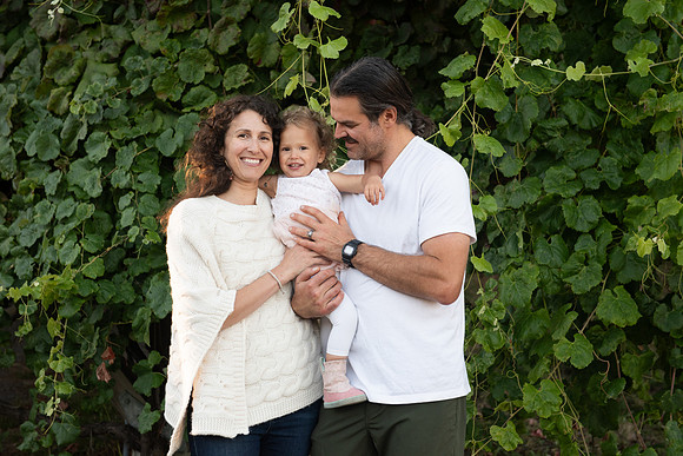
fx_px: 1176
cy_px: 228
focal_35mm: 62
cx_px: 342
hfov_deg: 32.4
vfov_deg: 21.9
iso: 640
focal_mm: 62
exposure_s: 1/500
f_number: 4
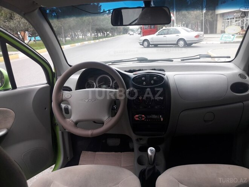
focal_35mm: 28
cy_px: 94
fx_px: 201
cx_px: 124
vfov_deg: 49.7
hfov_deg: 63.4
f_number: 1.9
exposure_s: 1/100
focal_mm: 3.7
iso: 40
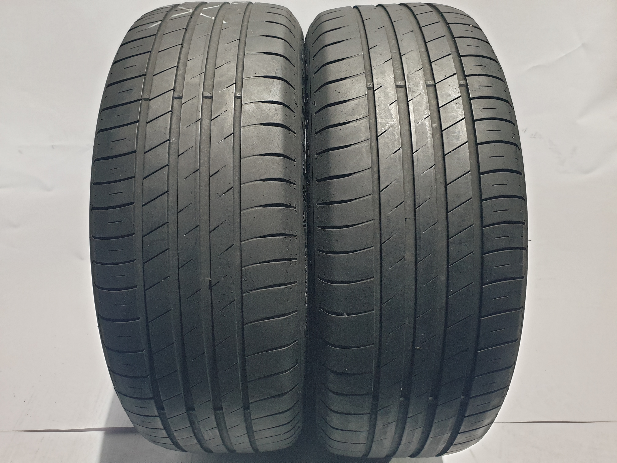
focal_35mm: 26
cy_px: 232
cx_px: 308
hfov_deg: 67.3
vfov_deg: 53.1
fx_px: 463
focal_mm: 4.3
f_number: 2.4
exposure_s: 1/25
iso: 320
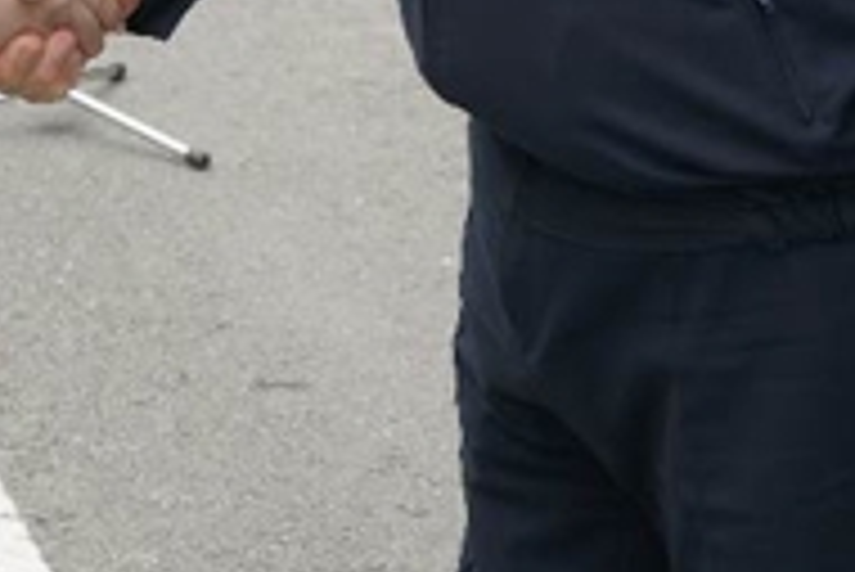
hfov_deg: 14.4
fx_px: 3375
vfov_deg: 9.3
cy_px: -392
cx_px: 166
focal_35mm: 142
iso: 125
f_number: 4
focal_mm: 24
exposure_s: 1/160
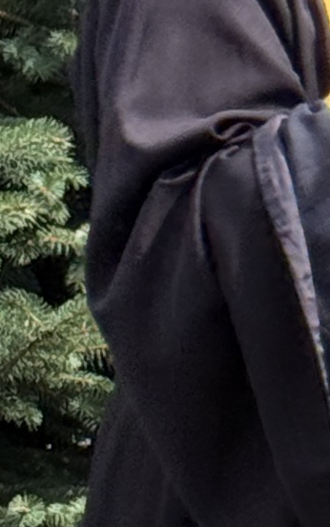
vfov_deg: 5.7
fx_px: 5334
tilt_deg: -3.8
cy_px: 95
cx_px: 960
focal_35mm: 371
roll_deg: -0.4
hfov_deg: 3.5
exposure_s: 1/1575
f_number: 1.78
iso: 80
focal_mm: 6.76
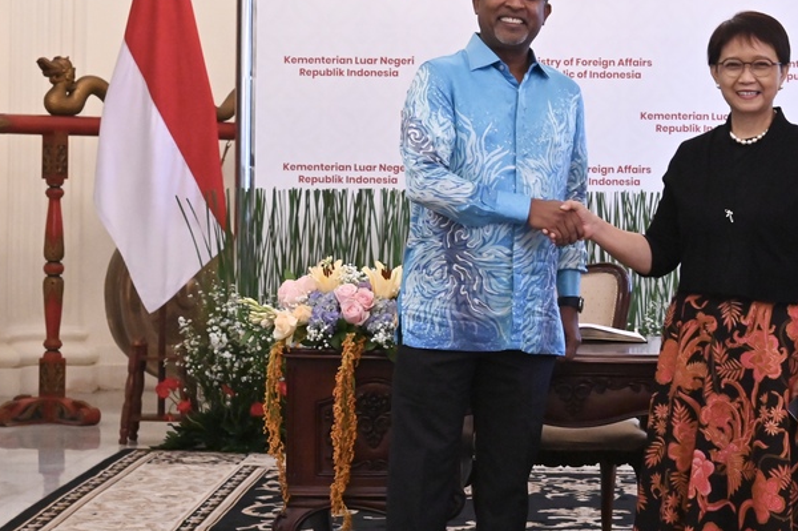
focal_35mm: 80
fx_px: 1772
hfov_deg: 25.1
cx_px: 597
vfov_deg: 17.0
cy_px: 277
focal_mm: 50
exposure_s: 1/100
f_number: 5
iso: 4000
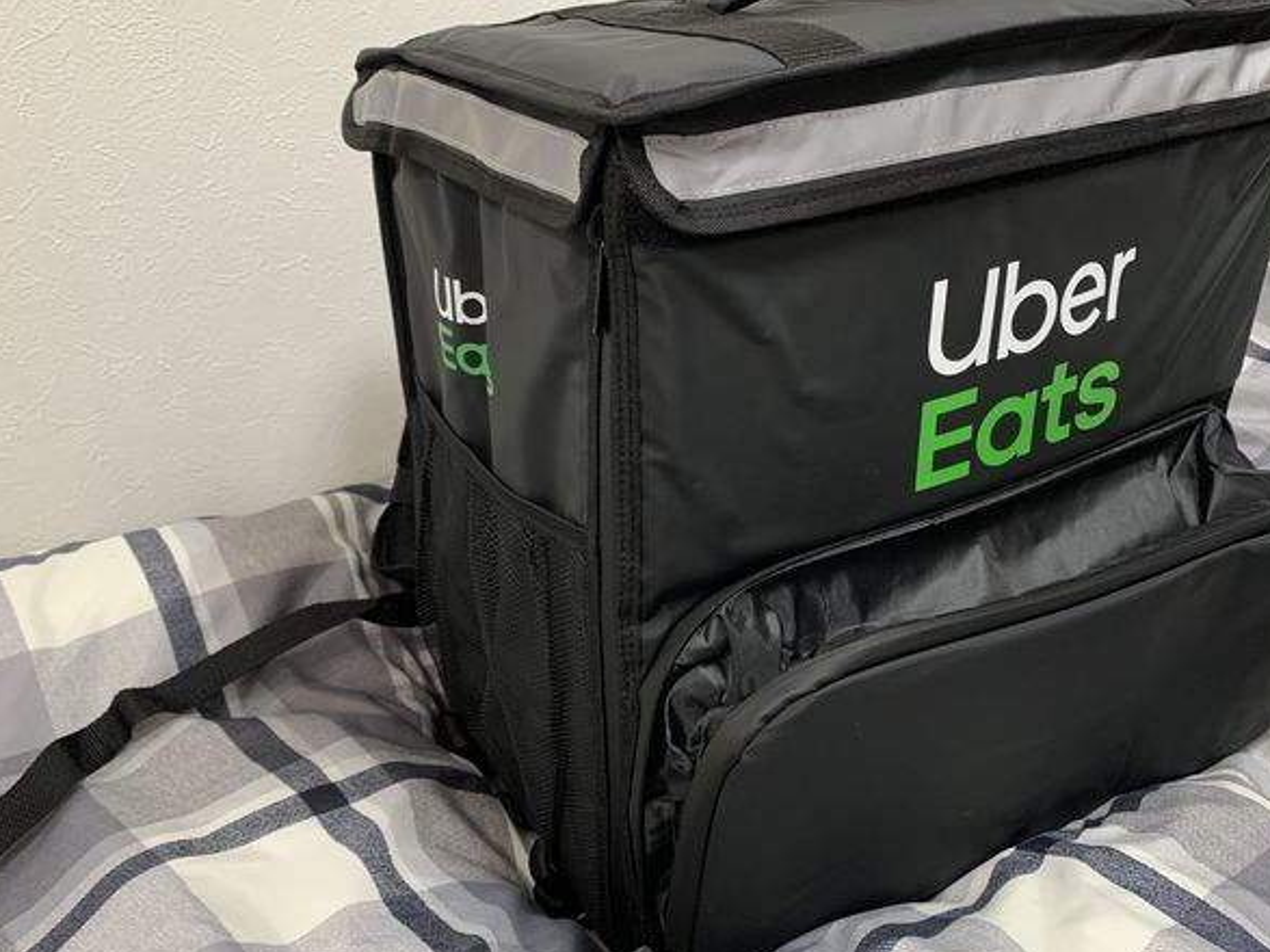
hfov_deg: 58.3
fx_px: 1137
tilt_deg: -28.2
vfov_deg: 45.4
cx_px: 671
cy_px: 460
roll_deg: -1.2
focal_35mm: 31
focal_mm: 4.25
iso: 250
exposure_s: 1/60
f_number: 1.8
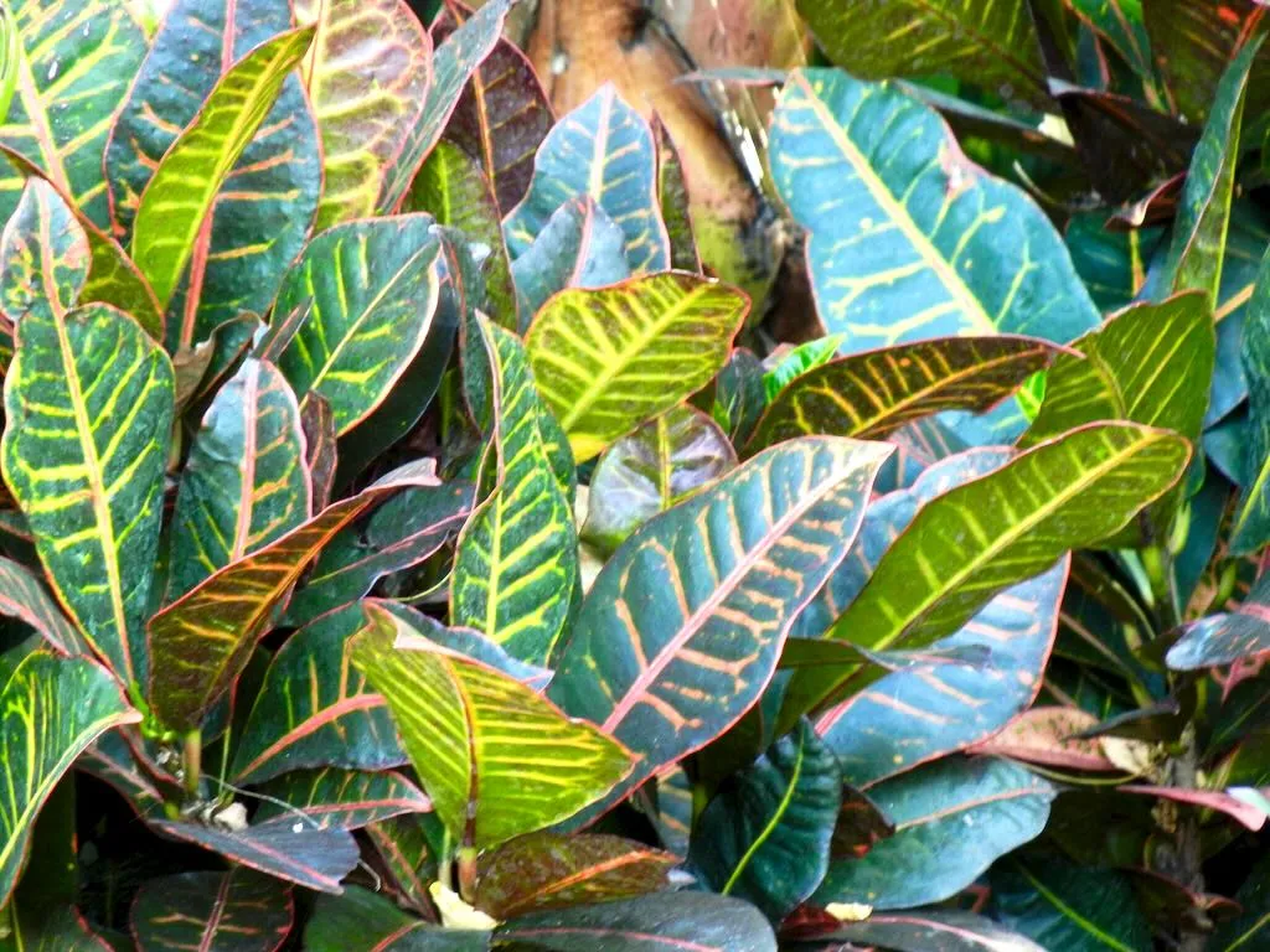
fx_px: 11006
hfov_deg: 6.6
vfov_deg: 5.0
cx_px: 635
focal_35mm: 300
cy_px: 476
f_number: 5.6
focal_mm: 54
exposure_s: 1/30
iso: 321
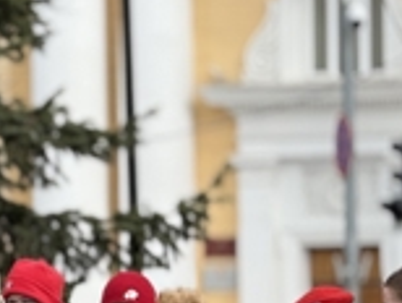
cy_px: 313
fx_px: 6037
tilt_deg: -0.2
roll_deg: +1.0
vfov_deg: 2.9
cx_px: -208
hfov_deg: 3.8
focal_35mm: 519
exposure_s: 1/721
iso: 50
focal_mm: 15.66
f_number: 2.8
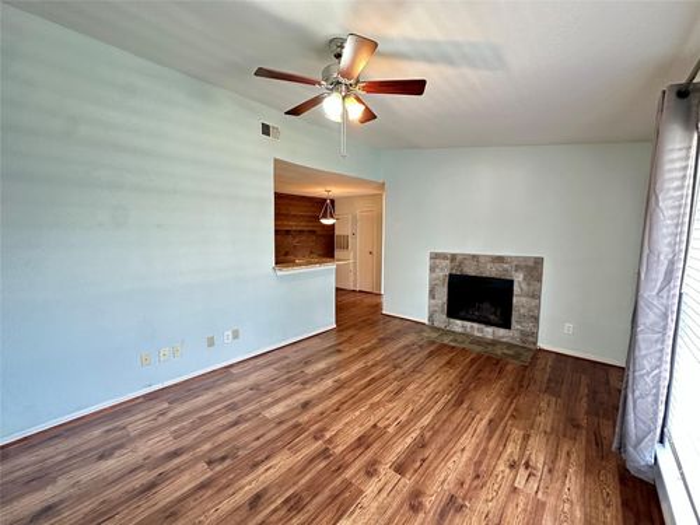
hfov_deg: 102.1
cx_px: 350
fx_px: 283
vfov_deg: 85.7
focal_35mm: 14
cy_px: 262
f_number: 2.2
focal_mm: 2.22
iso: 400
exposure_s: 1/60
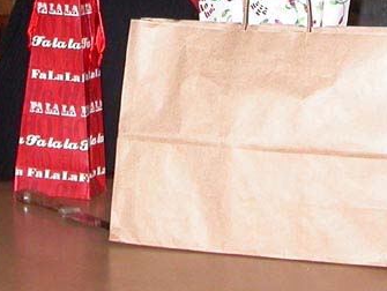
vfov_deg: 12.3
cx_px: 169
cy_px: -115
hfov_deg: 16.9
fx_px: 1298
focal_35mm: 116
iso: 200
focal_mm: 7.85
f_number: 2.6
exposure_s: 1/60
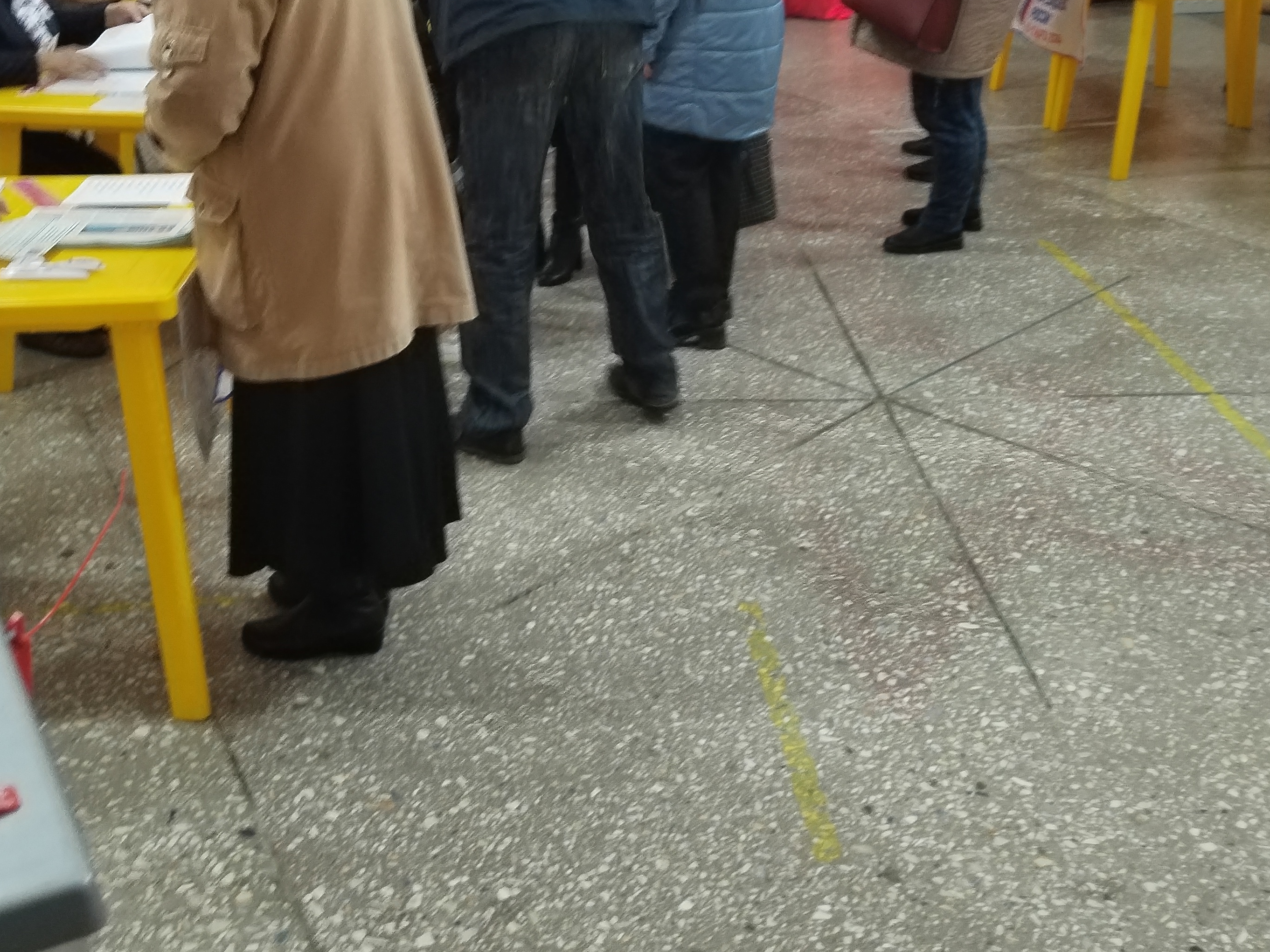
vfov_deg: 32.2
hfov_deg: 42.9
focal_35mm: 44
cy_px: 225
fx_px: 1614
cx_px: 551
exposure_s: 1/33.3
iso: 603
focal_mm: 4.75
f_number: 1.8
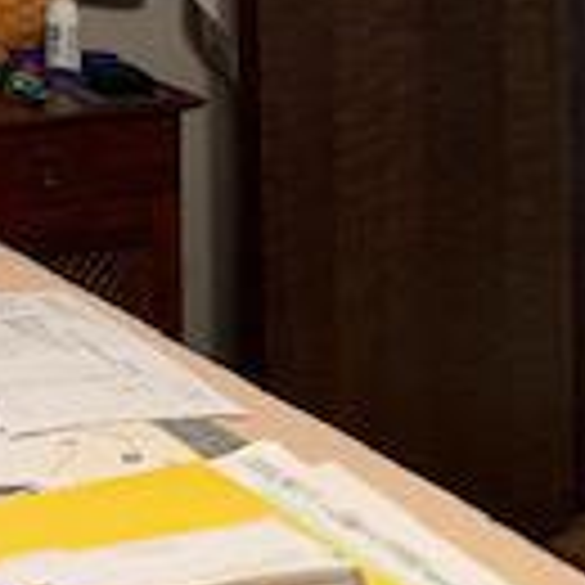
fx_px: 2161
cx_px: -747
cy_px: -396
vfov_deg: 14.0
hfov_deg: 12.6
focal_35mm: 113
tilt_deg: -2.0
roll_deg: +0.8
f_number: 1.8
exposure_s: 1/40
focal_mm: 4.25
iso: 320
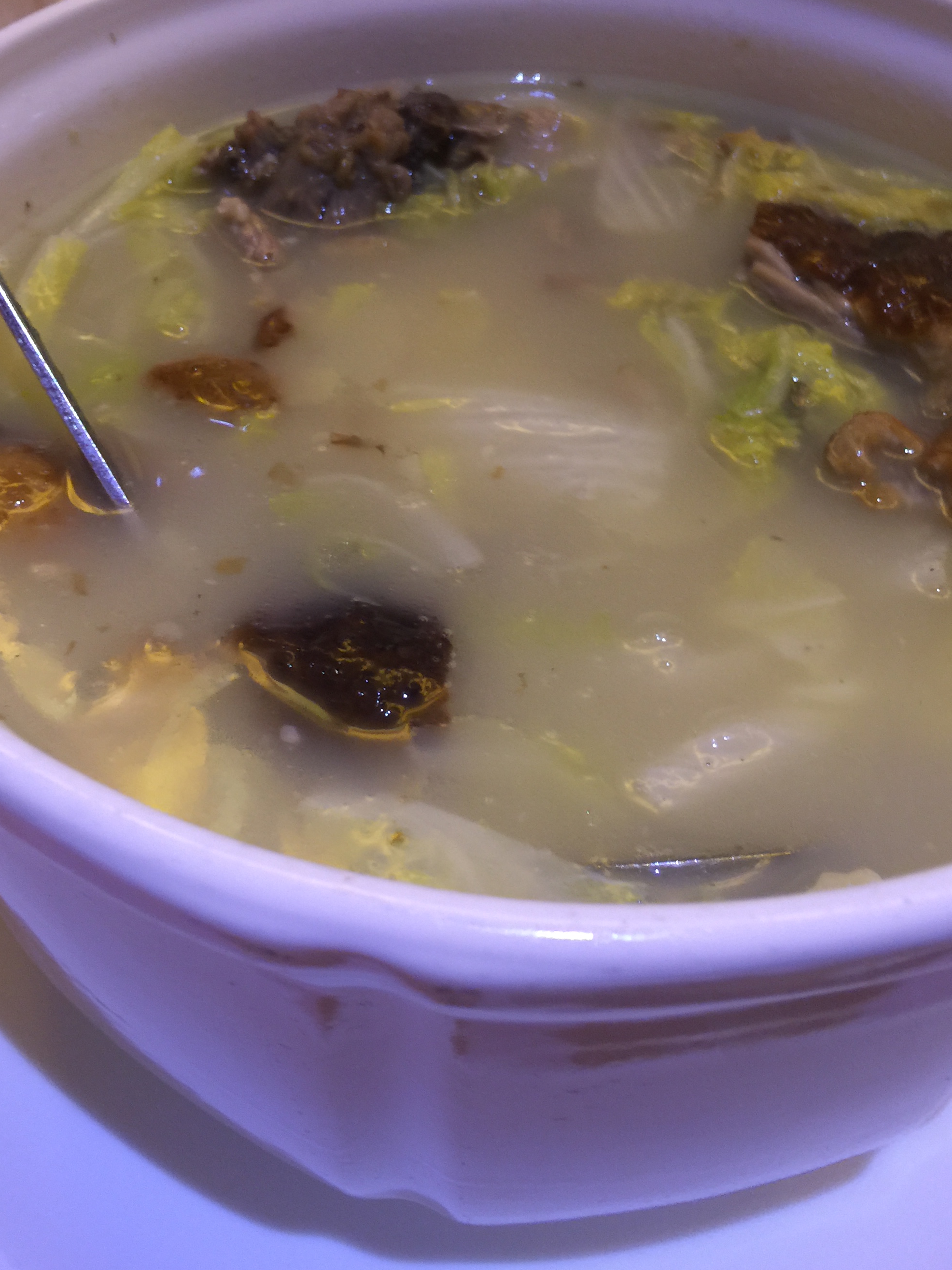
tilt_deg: -45.8
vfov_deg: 51.0
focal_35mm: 36
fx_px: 1320
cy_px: 501
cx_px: 472
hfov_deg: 39.7
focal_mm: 4.15
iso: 64
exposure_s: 1/4
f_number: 2.2
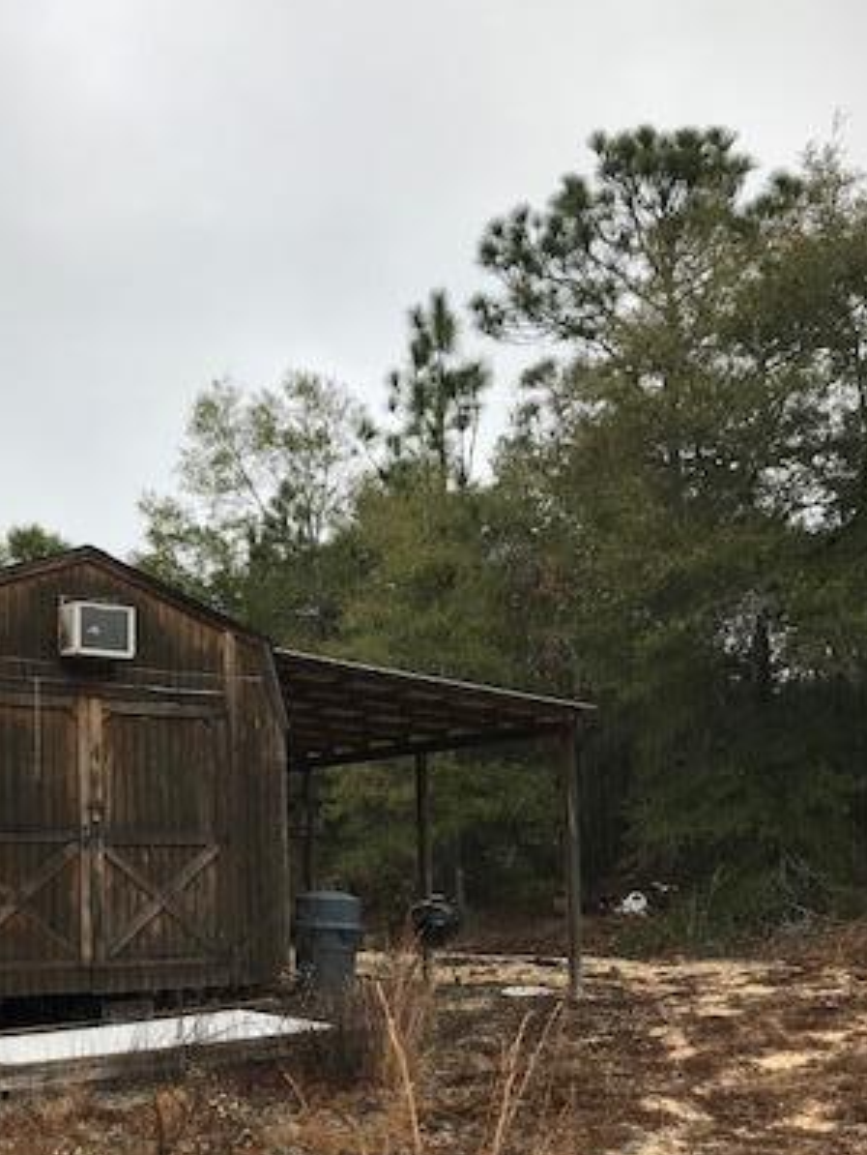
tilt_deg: +4.4
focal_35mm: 45
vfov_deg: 41.2
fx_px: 1501
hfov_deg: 31.6
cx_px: 203
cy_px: 821
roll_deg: +0.6
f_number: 1.8
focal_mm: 3.99
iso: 20
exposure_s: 1/535
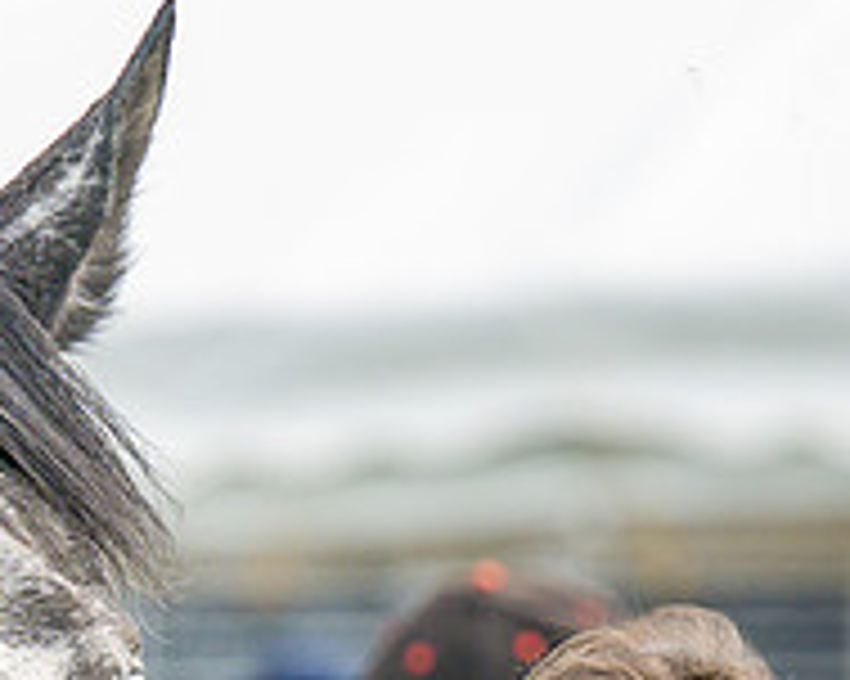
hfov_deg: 2.2
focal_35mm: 896
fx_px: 22529
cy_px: 641
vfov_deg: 1.7
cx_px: -103
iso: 400
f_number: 4
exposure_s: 1/1250
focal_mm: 145
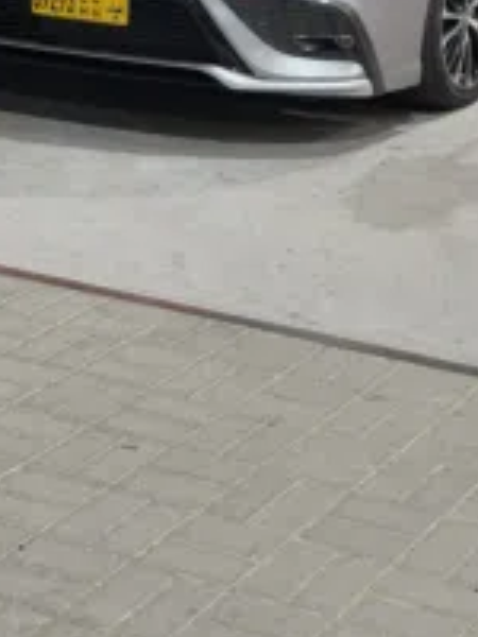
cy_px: 108
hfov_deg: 15.2
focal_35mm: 96
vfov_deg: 20.2
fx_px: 1768
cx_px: 433
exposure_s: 1/50
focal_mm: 6.76
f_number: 1.78
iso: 160
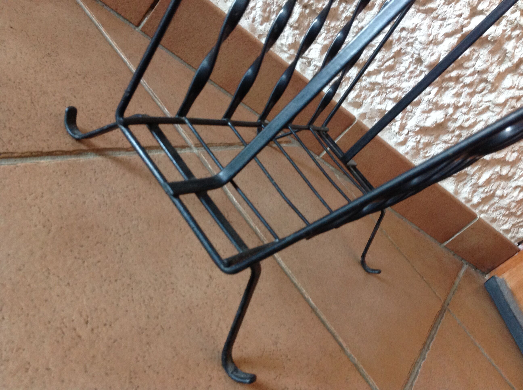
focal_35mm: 35
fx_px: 528
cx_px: 262
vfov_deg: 40.6
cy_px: 195
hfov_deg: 52.7
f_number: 2.4
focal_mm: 4.28
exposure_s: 1/15
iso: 250
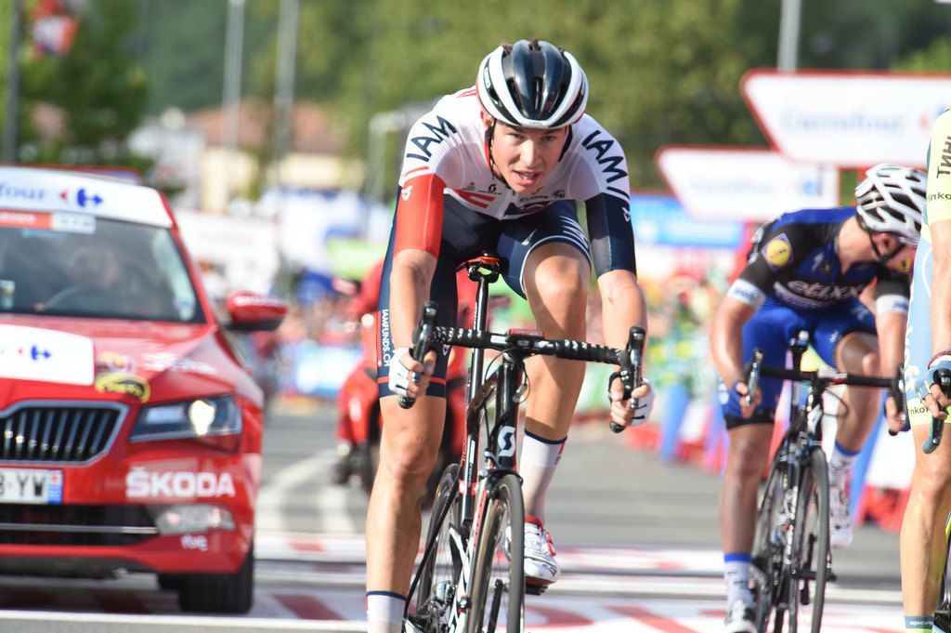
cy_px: 316
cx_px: 476
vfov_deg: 3.4
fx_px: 10558
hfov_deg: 5.2
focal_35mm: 400
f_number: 10
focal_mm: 400
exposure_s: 1/1000
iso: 1000
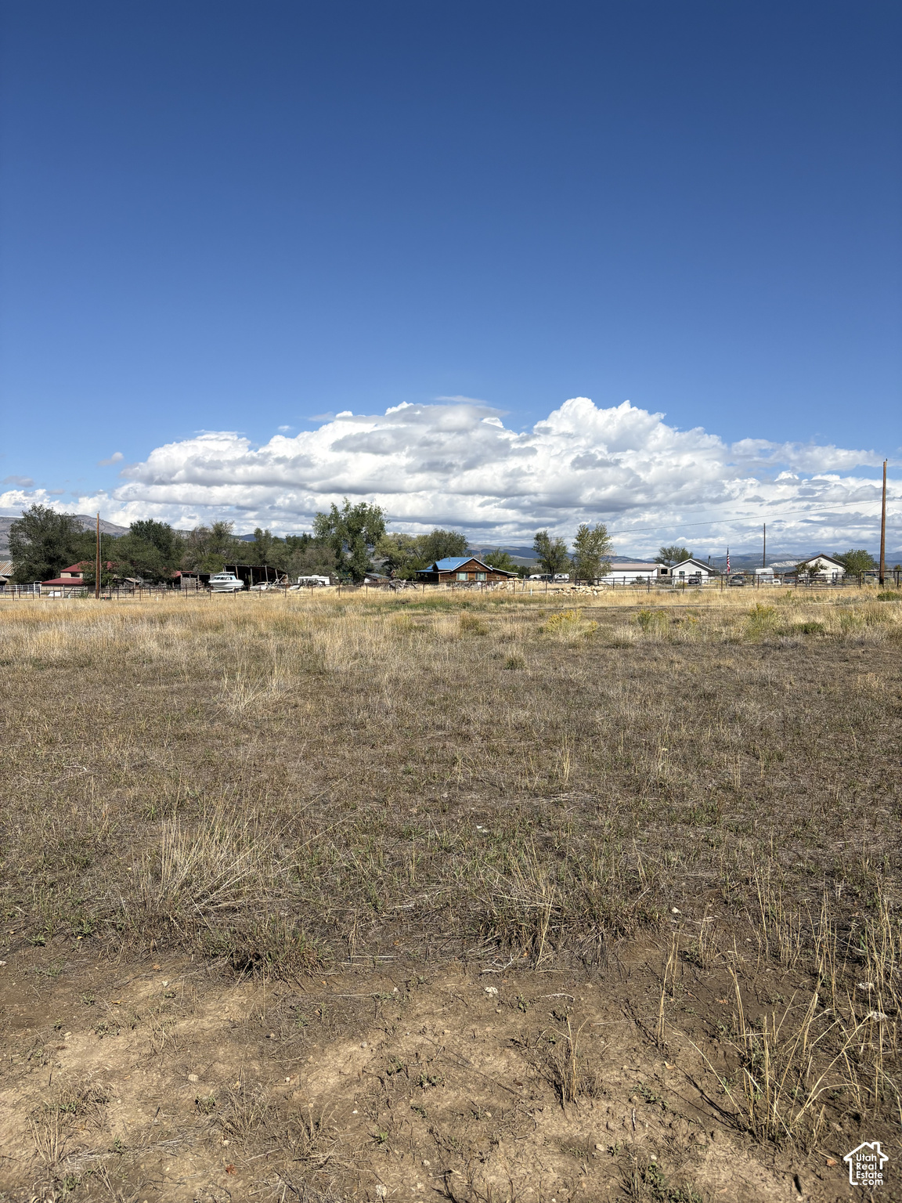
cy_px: 602
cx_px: 451
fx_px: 903
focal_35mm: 26
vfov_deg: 67.3
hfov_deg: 53.1
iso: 50
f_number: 1.6
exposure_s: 1/5814
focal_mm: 5.96
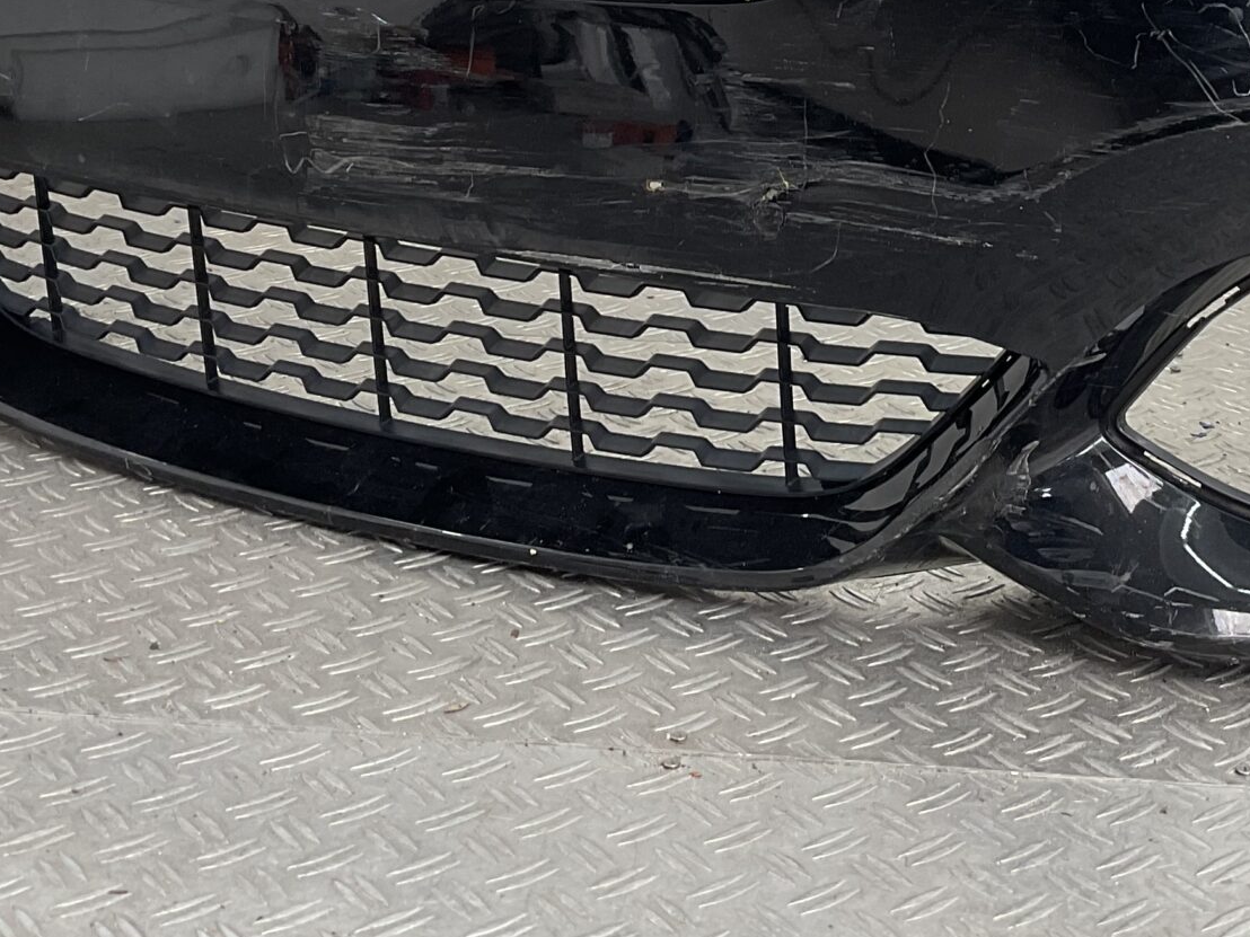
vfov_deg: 20.8
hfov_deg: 28.7
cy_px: -101
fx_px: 2419
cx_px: 884
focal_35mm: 67
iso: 16
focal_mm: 3
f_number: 1.8
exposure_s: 1/123
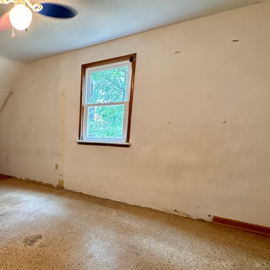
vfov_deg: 64.3
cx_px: 30
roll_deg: +0.4
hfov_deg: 56.7
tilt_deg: -11.4
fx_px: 212
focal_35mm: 24
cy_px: 165
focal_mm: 2.22
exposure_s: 1/60
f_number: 2.2
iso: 500
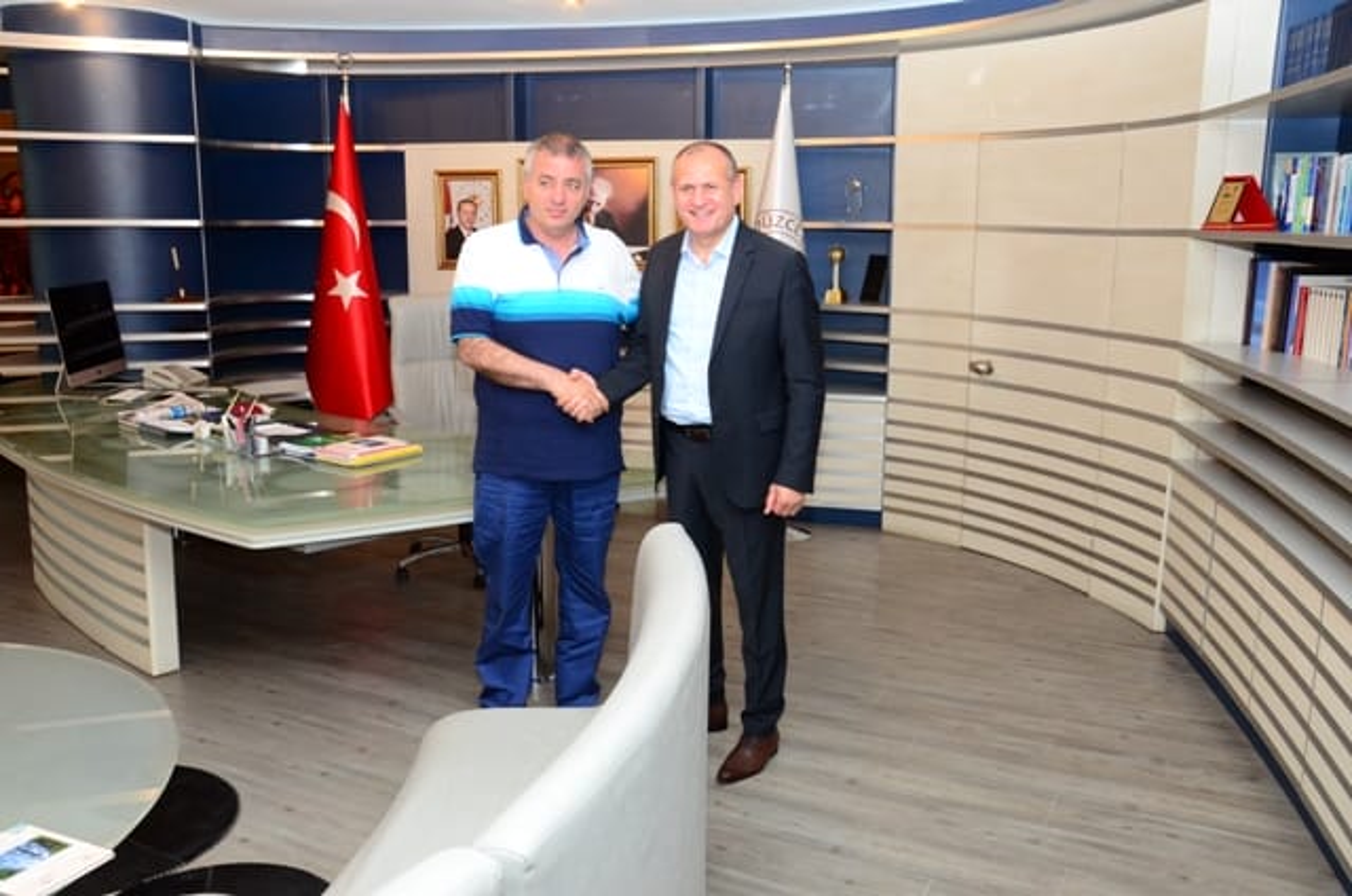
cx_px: 676
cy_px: 448
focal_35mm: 32
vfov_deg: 41.5
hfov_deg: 59.6
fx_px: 1181
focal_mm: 21
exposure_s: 1/60
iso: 1000
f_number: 7.1
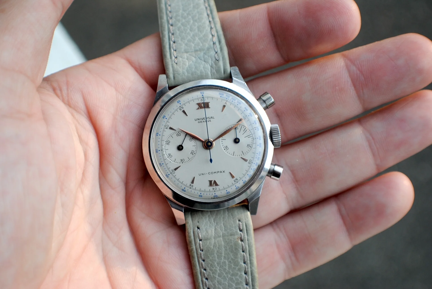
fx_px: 991
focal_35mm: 82
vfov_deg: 16.6
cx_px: 216
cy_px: 144
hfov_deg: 24.6
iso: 200
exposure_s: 1/125
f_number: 6.3
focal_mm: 55
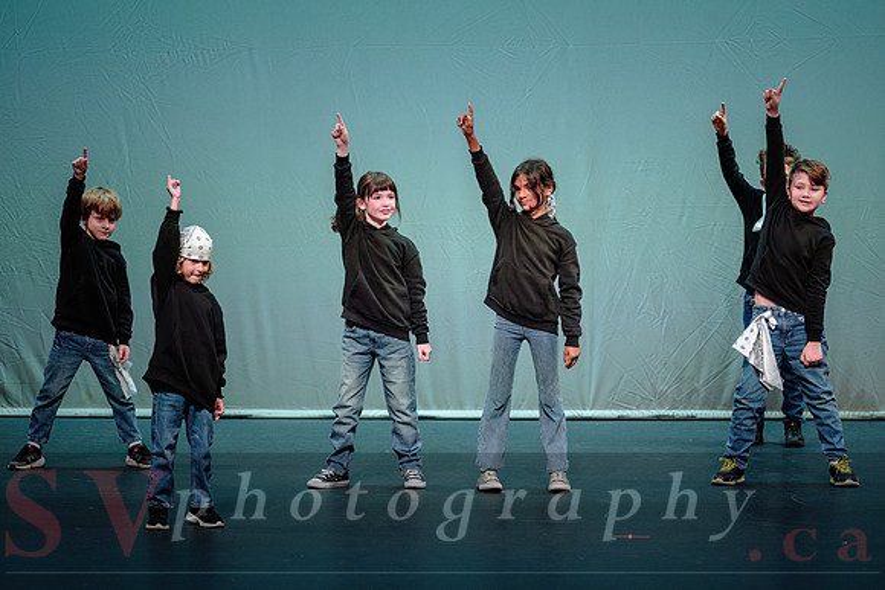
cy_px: 295
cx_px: 442
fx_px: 4786
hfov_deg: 10.6
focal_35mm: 195
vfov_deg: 7.1
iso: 1600
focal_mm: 185
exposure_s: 1/500
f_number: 2.8
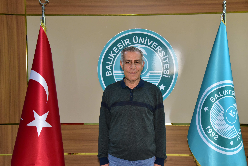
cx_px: 124
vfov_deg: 28.1
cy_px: 83
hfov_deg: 41.1
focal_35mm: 48
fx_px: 331
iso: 3200
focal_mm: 48
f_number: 6.3
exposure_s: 1/200
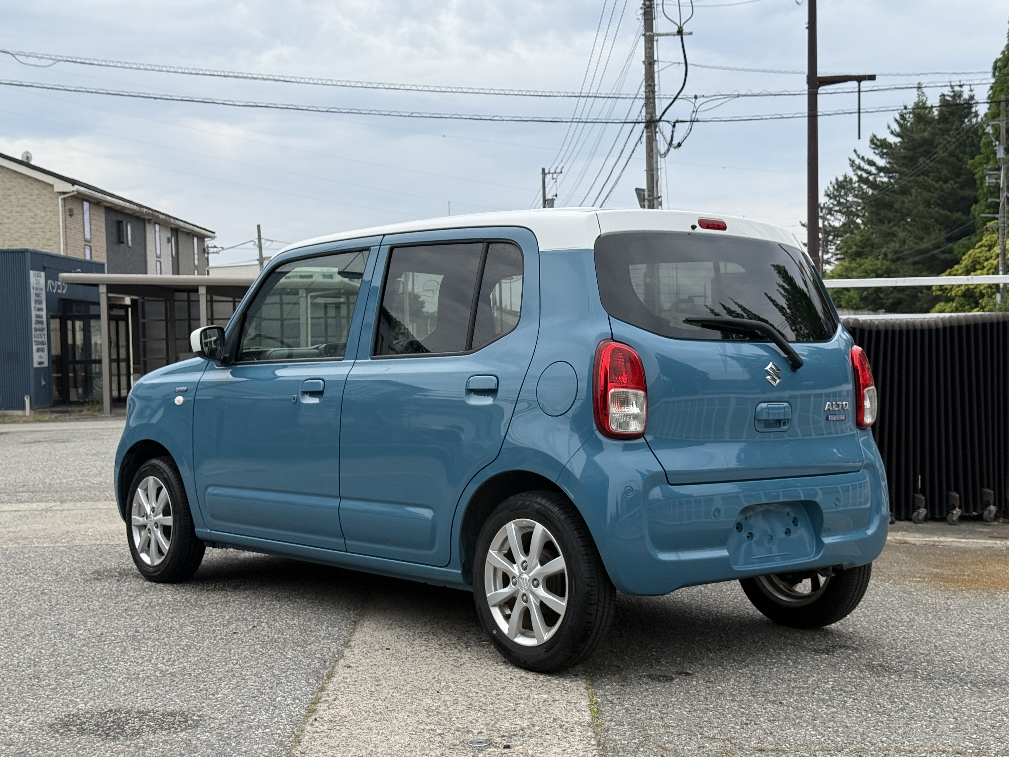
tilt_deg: -1.8
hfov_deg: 39.7
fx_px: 1399
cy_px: 378
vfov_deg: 30.3
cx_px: 504
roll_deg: +0.8
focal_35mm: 48
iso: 80
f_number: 1.78
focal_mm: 6.76
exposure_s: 1/4878
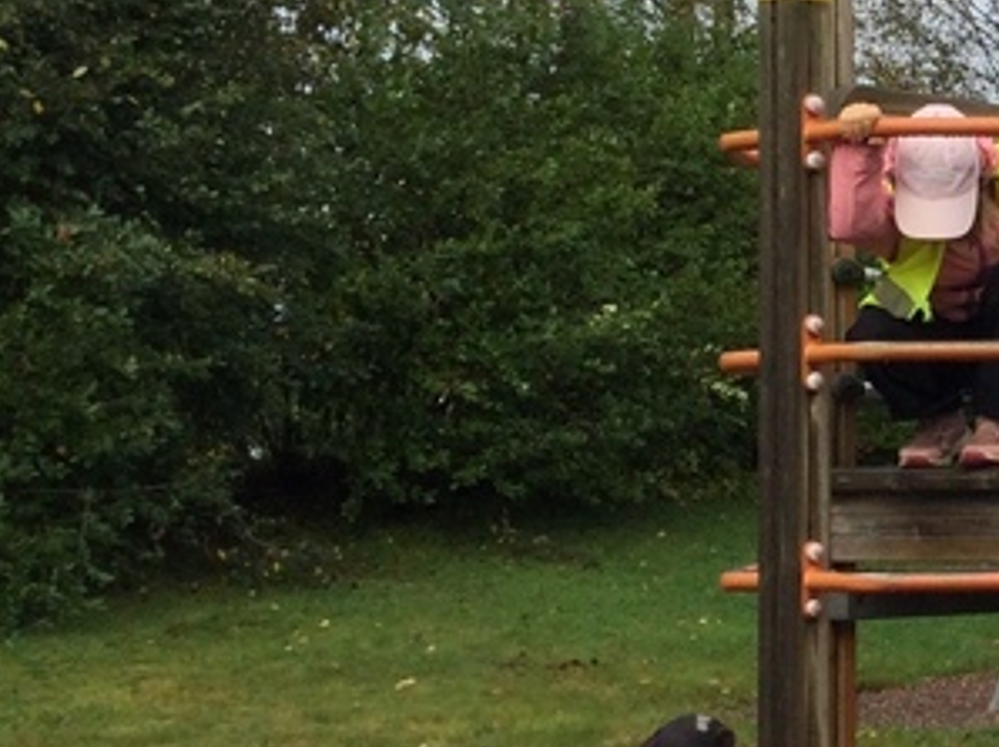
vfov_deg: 13.3
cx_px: 1450
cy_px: 338
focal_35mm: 111
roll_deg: +0.2
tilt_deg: +1.6
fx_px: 3201
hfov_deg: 16.4
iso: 25
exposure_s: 1/302
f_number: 2.4
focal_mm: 3.3
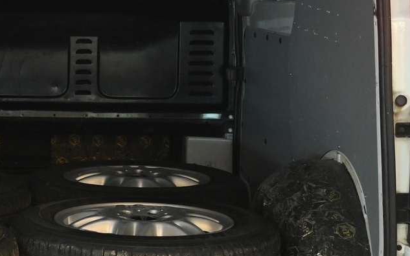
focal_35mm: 108
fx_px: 1202
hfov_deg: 18.9
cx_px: 25
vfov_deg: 12.1
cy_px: 91
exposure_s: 1/40
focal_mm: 27.5
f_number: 4.5
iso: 2000
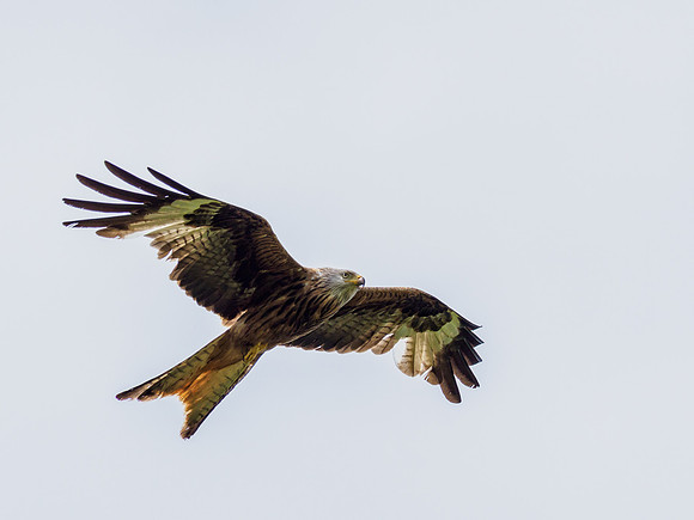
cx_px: 317
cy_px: 278
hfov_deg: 2.2
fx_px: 18153
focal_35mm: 905
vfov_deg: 1.6
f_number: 5
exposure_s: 1/2000
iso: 200
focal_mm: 300
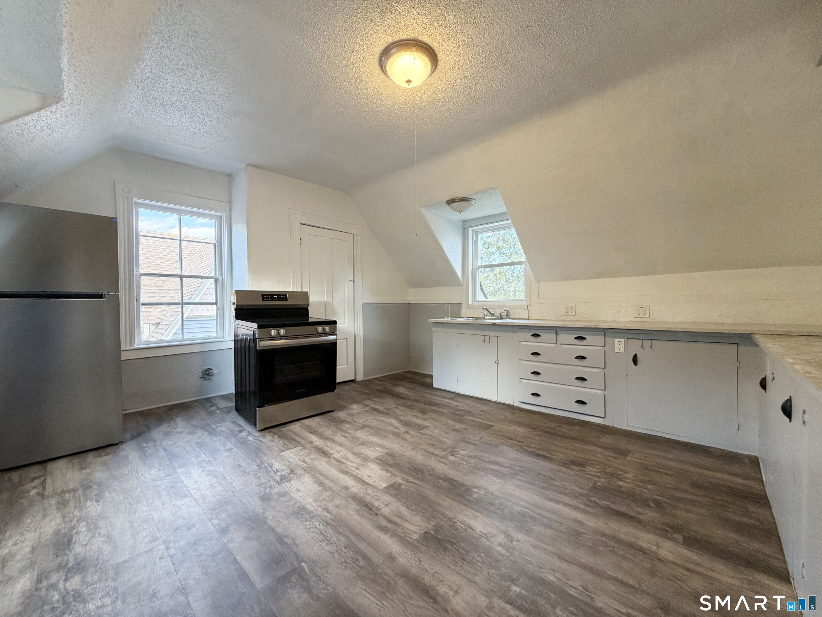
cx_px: 411
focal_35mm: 14
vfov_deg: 85.7
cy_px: 308
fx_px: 332
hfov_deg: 102.1
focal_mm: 2.22
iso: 200
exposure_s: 1/60
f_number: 2.2
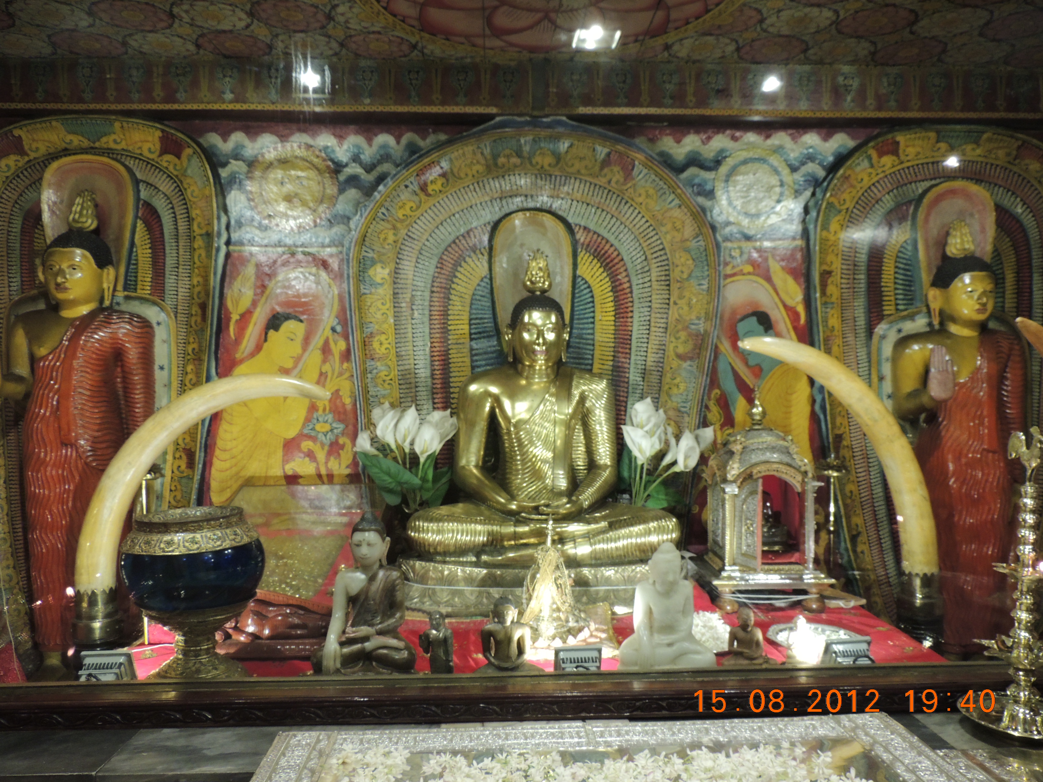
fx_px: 844
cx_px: 522
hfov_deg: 63.4
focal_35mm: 28
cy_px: 391
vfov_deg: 49.7
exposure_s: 1/20
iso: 400
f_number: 3.1
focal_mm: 4.9
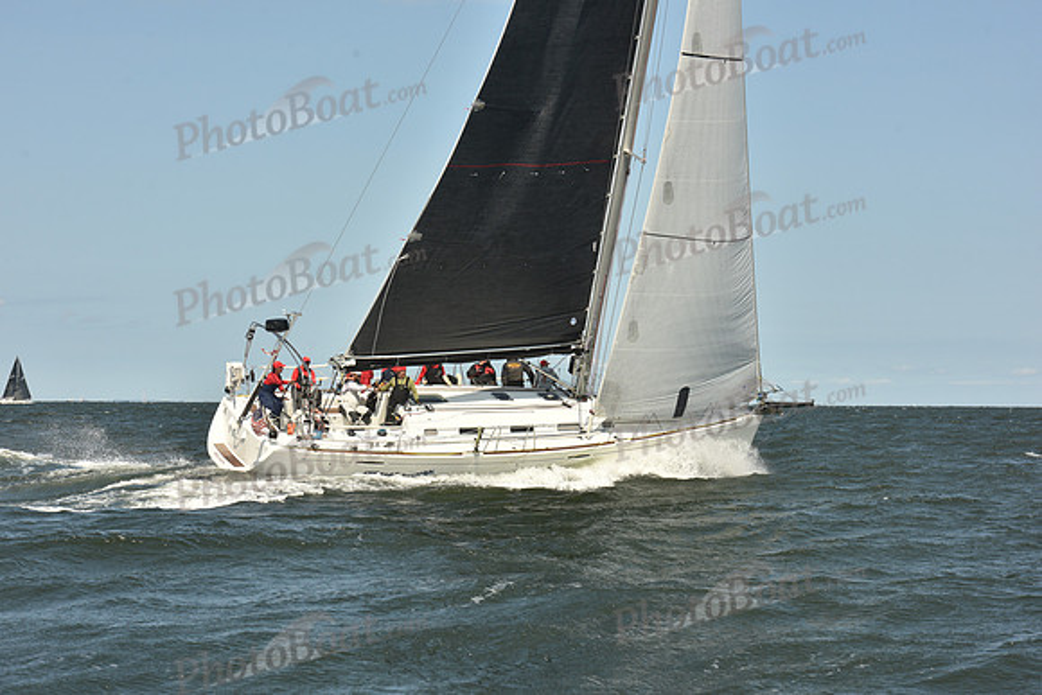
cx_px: 521
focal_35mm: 95
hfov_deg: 21.5
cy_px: 348
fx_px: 2750
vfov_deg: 14.4
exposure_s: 1/800
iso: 250
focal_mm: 95
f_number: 9
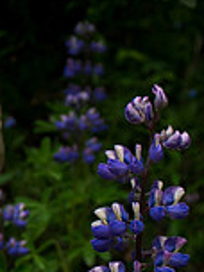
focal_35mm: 96
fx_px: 754
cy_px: 292
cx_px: 461
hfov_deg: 12.6
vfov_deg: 19.6
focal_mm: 17
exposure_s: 1/640
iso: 200
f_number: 2.8
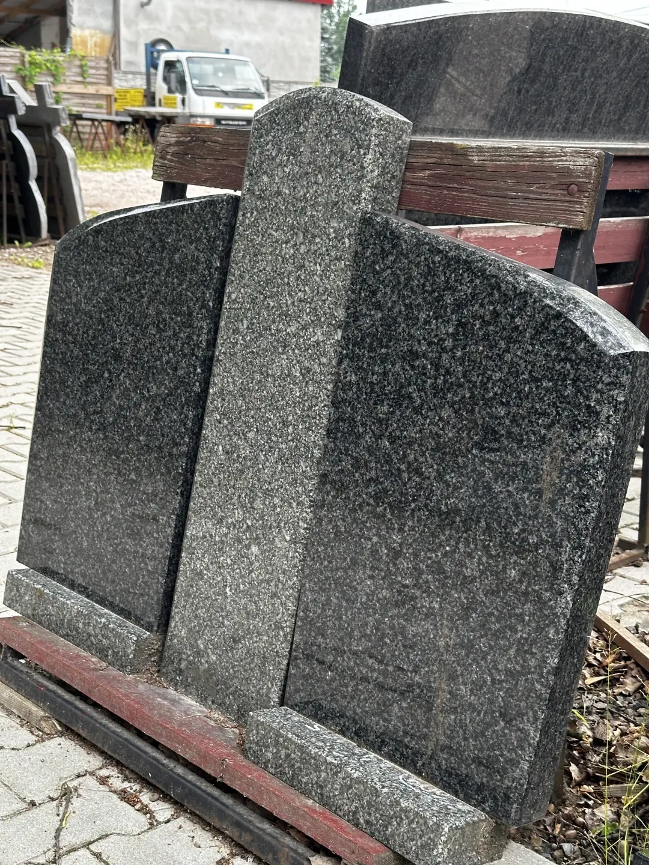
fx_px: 1200
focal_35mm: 48
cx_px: 324
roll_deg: -2.0
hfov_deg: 30.3
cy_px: 432
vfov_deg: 39.7
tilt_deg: -14.2
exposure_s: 1/61
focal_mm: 6.86
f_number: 1.78
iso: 80
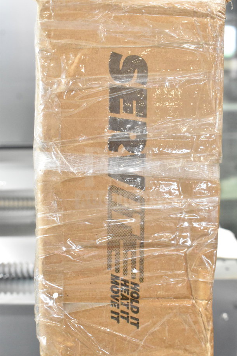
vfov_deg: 41.1
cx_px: 118
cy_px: 178
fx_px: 474
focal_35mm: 48
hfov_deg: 28.1
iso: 6400
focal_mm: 32
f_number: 7.1
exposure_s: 1/200
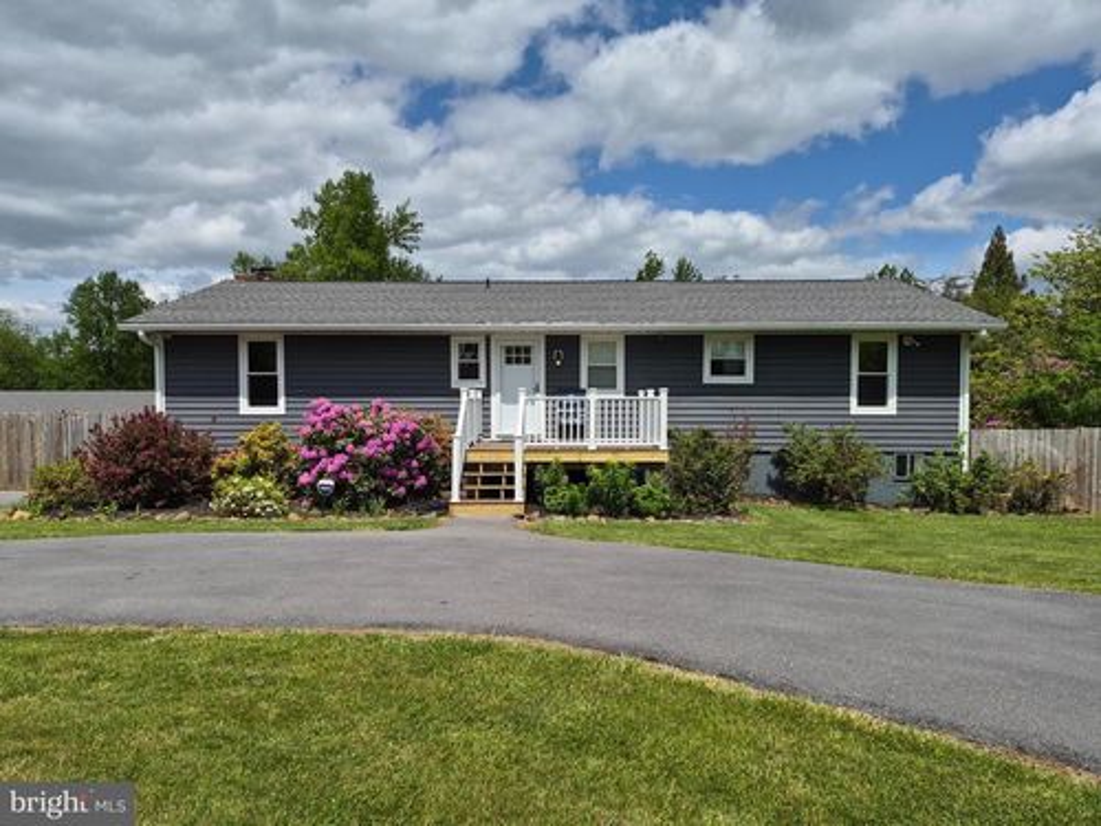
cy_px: 413
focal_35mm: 23
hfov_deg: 73.9
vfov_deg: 58.9
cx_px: 550
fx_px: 732
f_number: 1.8
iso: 64
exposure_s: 1/7696
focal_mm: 5.4
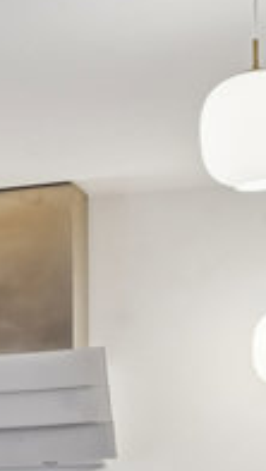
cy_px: 620
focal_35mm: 134
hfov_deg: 8.5
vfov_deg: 15.2
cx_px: -307
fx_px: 1680
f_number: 8
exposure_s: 1/4
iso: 200
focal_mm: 31.5
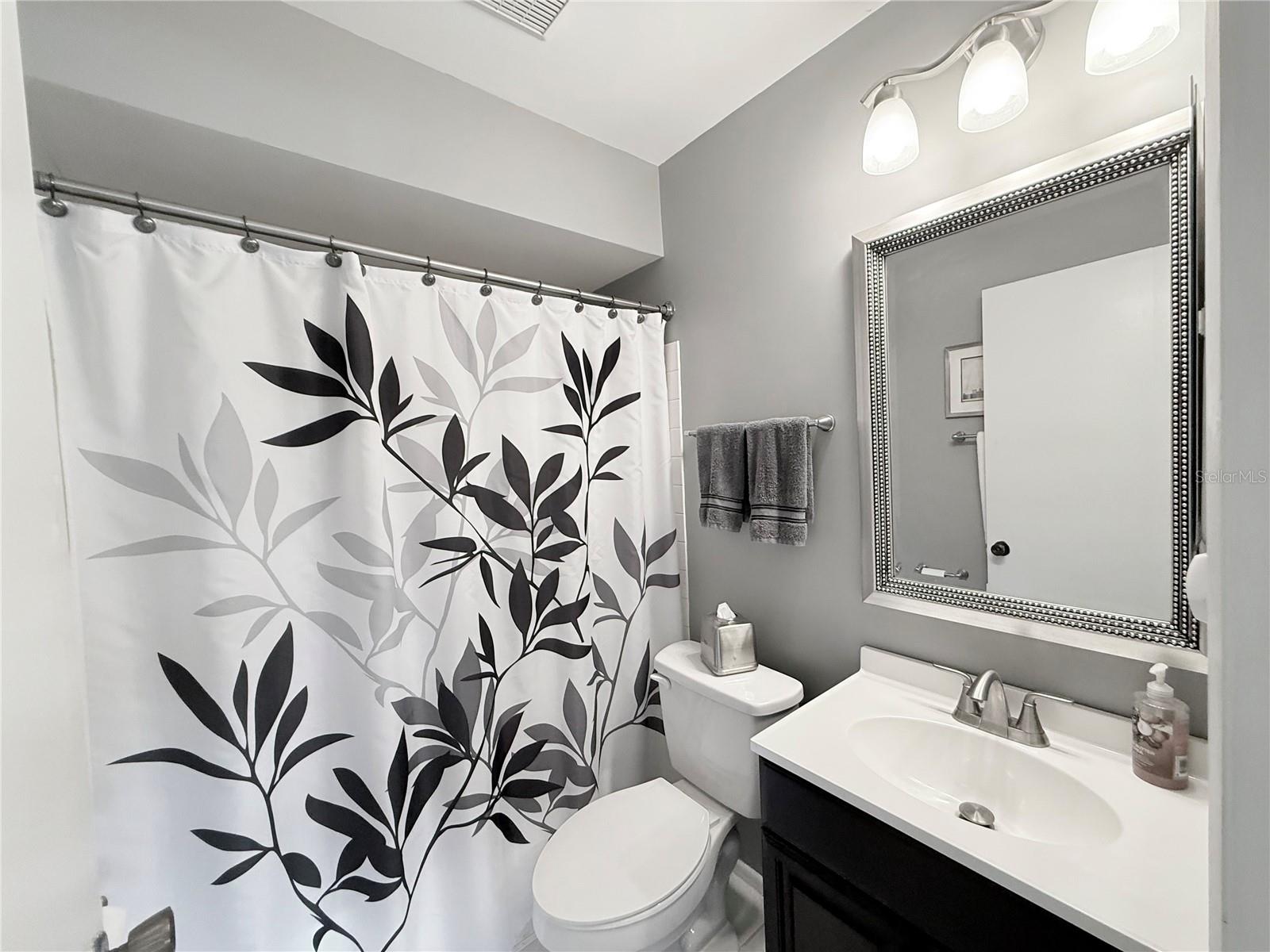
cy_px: 476
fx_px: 514
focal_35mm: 14
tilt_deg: -2.0
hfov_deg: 102.1
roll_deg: +2.3
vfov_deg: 85.7
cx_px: 635
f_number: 2.2
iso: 250
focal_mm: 2.22
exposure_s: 1/60
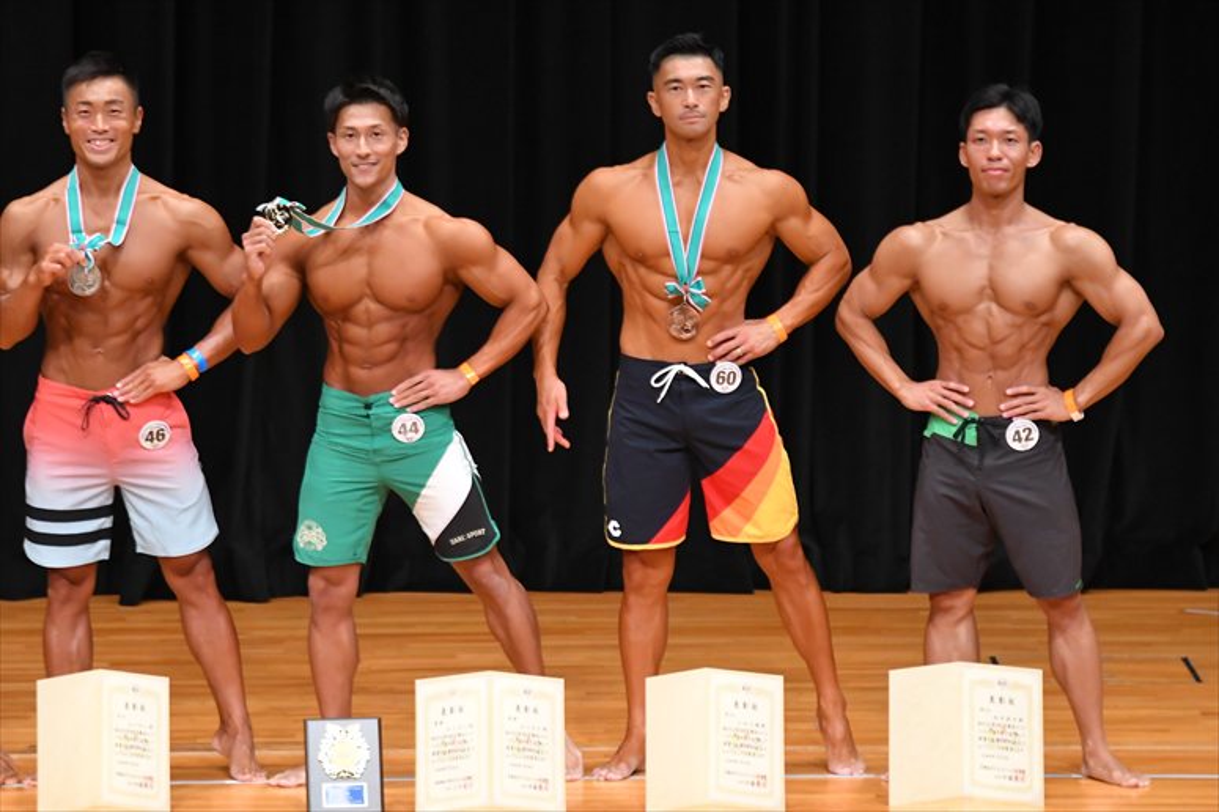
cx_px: 610
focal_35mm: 300
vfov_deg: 4.6
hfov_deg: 6.9
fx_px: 10154
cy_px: 406
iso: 4000
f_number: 5.6
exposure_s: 1/400
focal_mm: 200
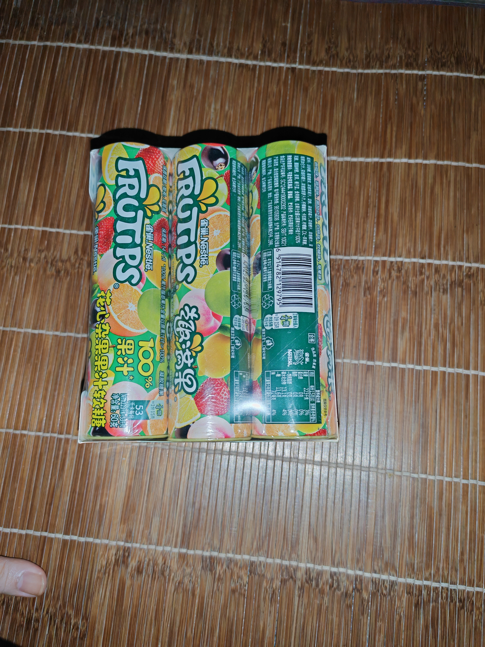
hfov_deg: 51.4
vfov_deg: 65.3
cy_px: 324
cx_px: 242
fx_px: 504
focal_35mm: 27
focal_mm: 6.12
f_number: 1.9
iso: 500
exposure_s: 1/50
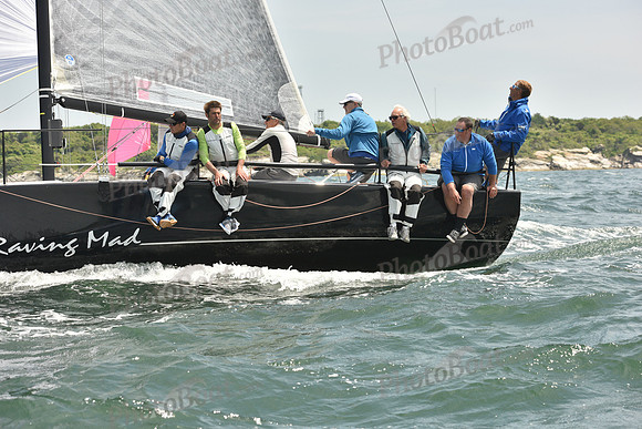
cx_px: 321
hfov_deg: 21.5
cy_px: 214
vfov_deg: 14.4
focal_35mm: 95
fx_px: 1694
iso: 400
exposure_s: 1/1600
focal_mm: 95
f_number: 7.1
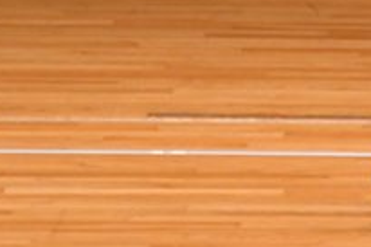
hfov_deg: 1.9
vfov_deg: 1.3
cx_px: 599
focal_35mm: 1072
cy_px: -150
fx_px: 11038
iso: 3200
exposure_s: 1/400
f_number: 5.6
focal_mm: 190
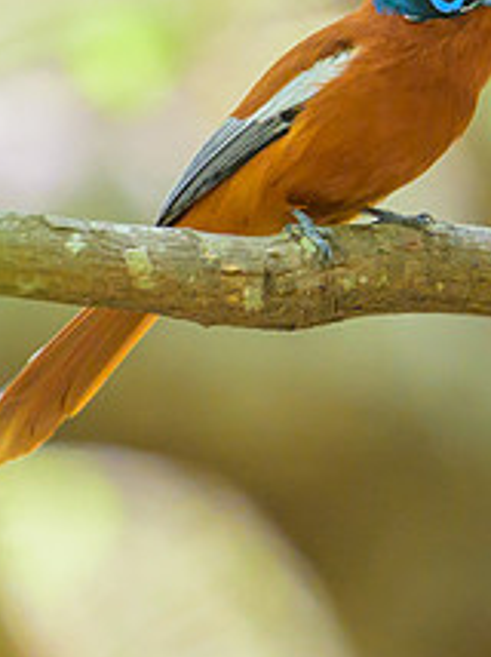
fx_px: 35816
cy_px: -28
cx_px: 257
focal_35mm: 1890
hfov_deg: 0.8
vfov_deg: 1.1
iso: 2500
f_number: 4
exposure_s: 1/800
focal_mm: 400
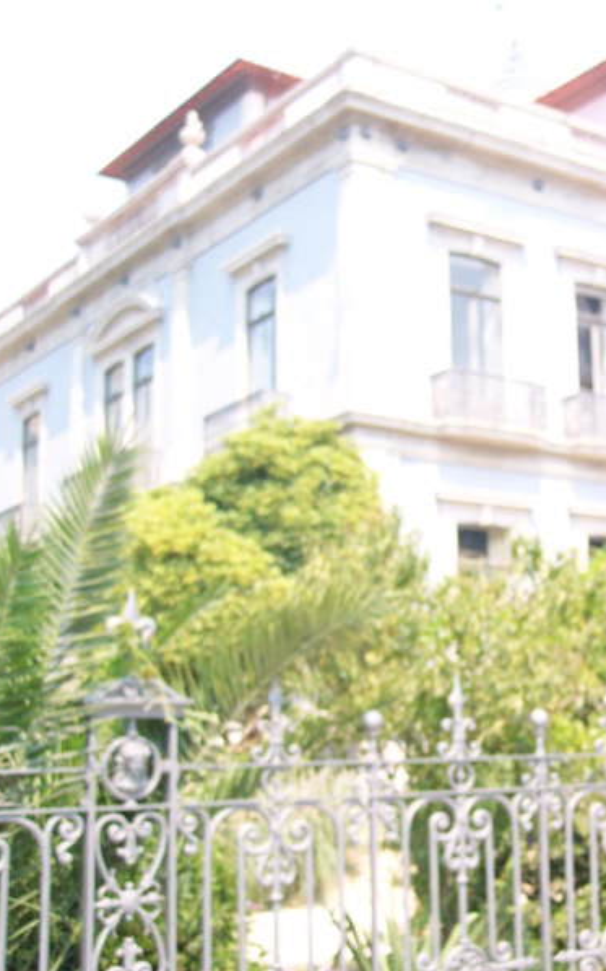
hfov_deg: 22.8
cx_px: 632
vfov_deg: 37.5
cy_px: 486
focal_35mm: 54
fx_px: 1427
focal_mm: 8
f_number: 2.8
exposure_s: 1/350
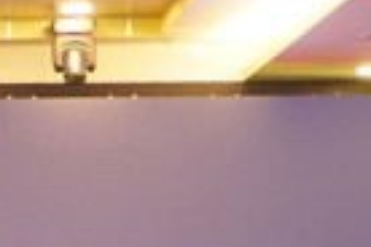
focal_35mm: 359
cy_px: 307
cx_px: -409
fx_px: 3696
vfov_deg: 3.8
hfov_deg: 5.6
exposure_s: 1/30
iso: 1000
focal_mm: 33
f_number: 4
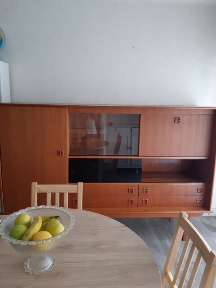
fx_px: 216
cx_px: 108
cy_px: 144
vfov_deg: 67.3
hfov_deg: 53.1
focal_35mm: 26
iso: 125
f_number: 1.7
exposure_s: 1/50
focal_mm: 3.92
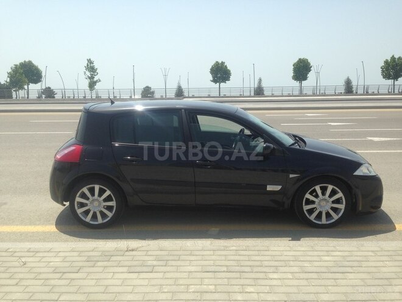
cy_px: 151
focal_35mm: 33
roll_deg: +0.0
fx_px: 383
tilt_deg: -8.3
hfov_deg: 55.4
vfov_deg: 42.9
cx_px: 201
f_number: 2.4
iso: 50
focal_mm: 4.12
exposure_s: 1/1506
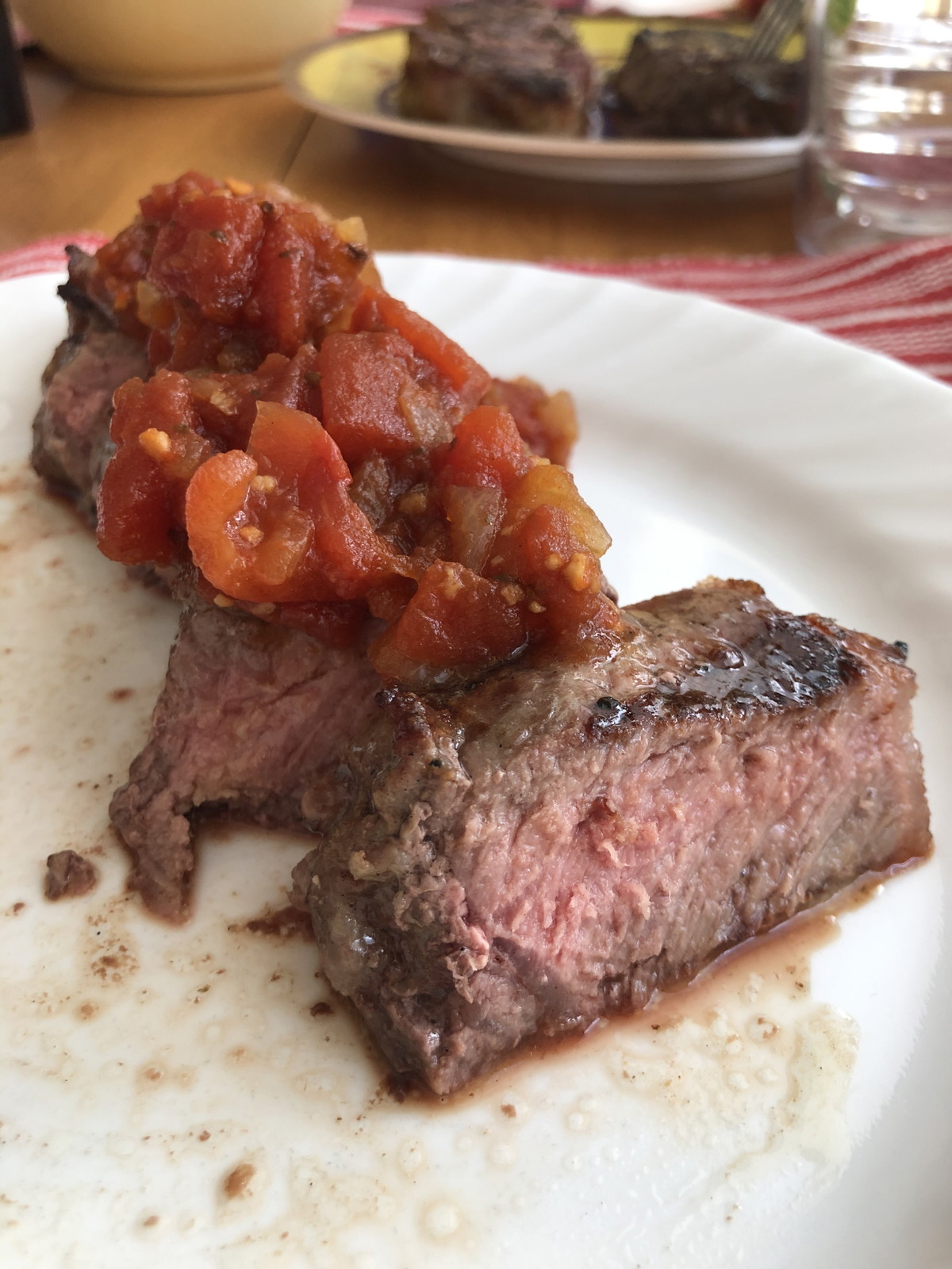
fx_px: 1027
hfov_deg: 49.7
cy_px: 634
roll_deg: +1.7
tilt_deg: -35.9
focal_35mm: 28
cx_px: 476
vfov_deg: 63.4
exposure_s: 1/40
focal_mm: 4
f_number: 1.8
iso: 25
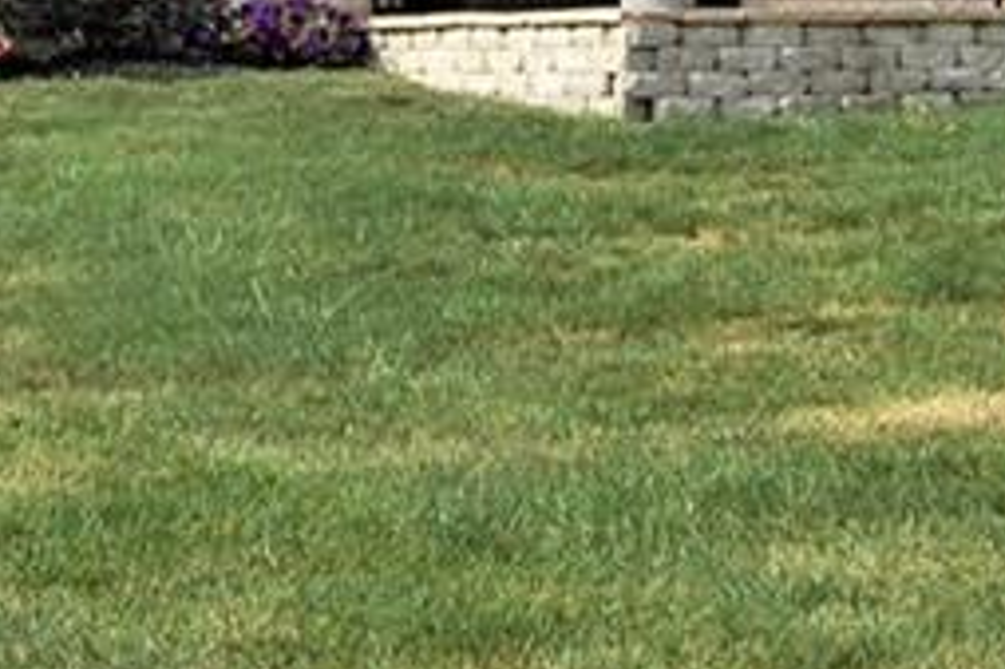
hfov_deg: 14.5
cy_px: -463
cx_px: -12
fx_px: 3878
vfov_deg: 9.5
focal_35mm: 139
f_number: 8
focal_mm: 23
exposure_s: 1/250
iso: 200
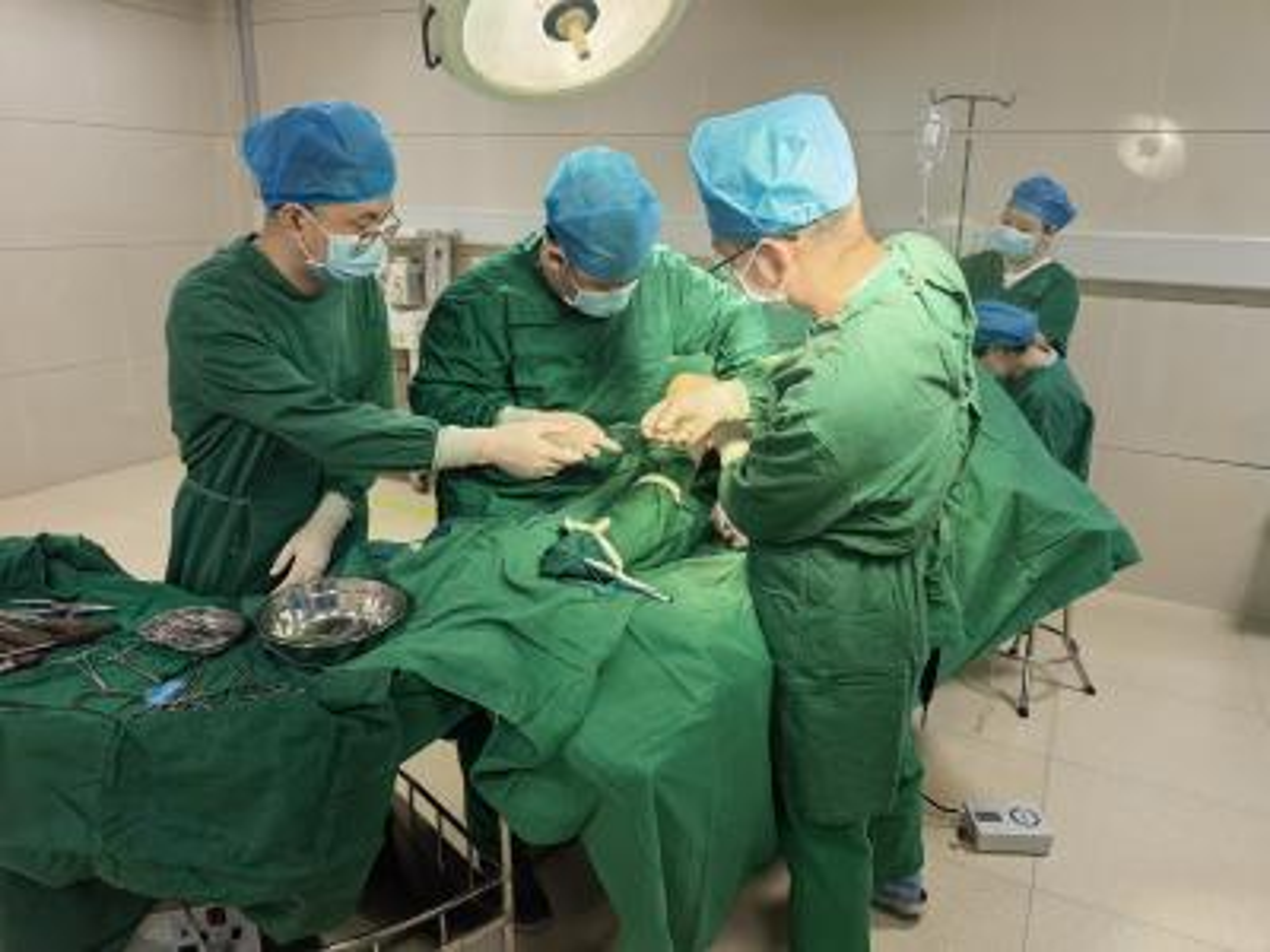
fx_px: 881
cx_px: 635
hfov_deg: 71.6
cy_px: 476
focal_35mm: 24
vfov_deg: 56.8
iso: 640
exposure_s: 1/419
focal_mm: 6.98
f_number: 1.4
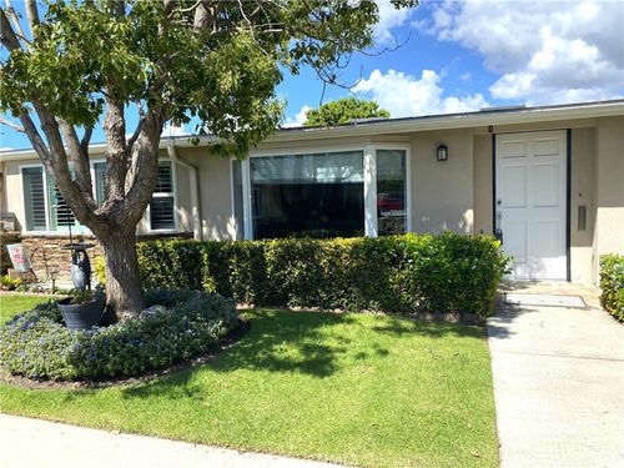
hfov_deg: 67.3
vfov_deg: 53.1
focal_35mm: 26
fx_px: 469
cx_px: 312
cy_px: 234
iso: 32
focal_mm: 4.25
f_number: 1.8
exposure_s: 1/1727
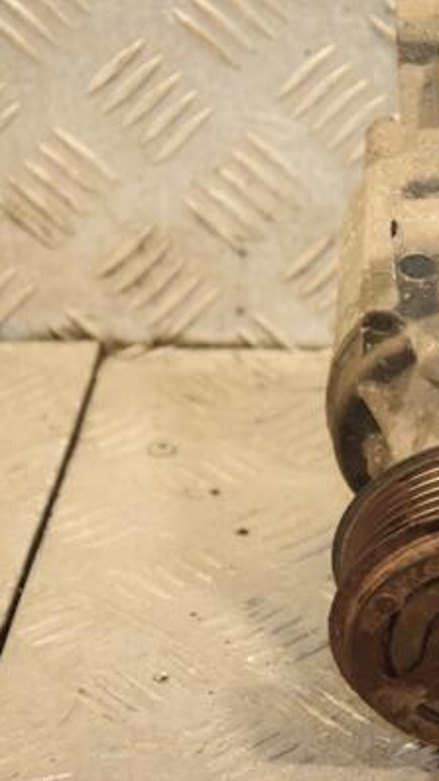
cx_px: 492
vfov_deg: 11.3
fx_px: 3936
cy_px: 391
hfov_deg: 6.4
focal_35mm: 190
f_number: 5.3
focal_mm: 80
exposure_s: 1/200
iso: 800
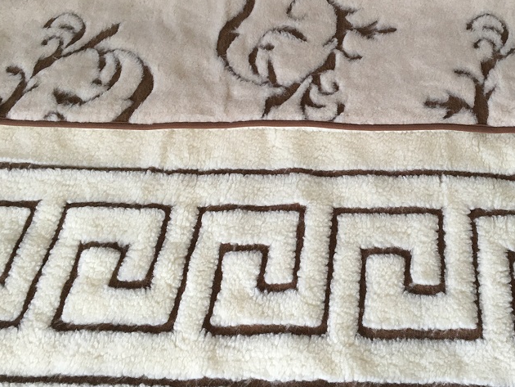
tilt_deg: -49.7
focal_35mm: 46
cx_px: 325
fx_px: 685
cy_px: 159
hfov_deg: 40.9
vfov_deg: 31.5
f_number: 2.2
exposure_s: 1/33
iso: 125
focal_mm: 4.15
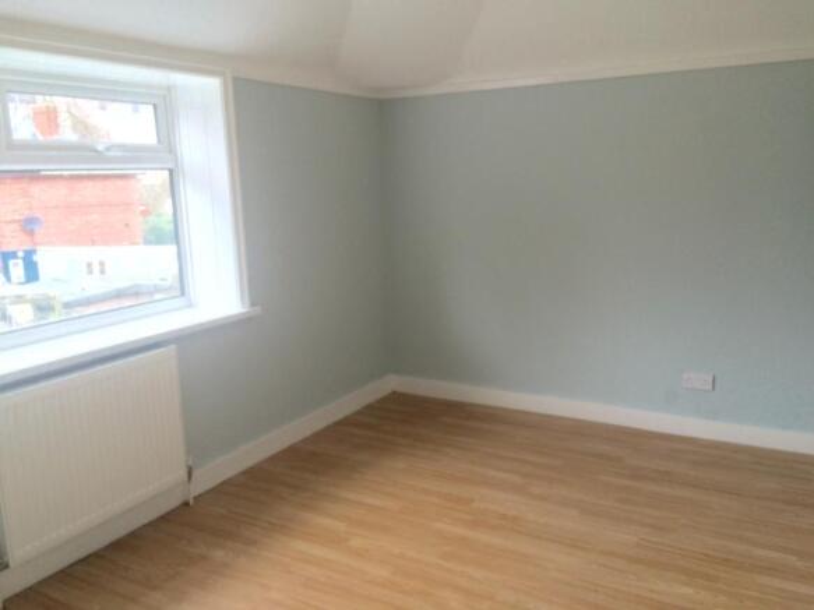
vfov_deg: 48.2
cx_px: 407
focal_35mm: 29
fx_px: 682
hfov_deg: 61.7
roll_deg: +2.0
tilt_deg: -12.1
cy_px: 305
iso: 50
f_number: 2.2
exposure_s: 1/33
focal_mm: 4.15
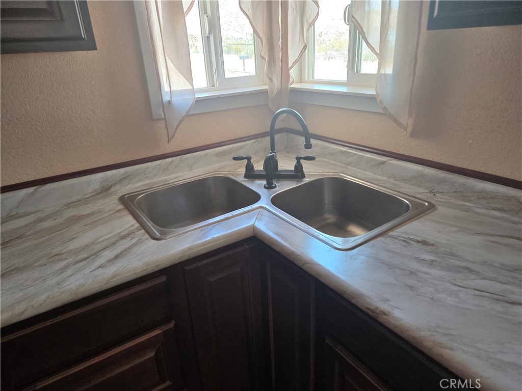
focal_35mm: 23
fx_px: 347
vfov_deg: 58.9
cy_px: 196
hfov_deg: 73.9
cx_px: 261
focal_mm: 5.4
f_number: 1.8
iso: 200
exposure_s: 1/180
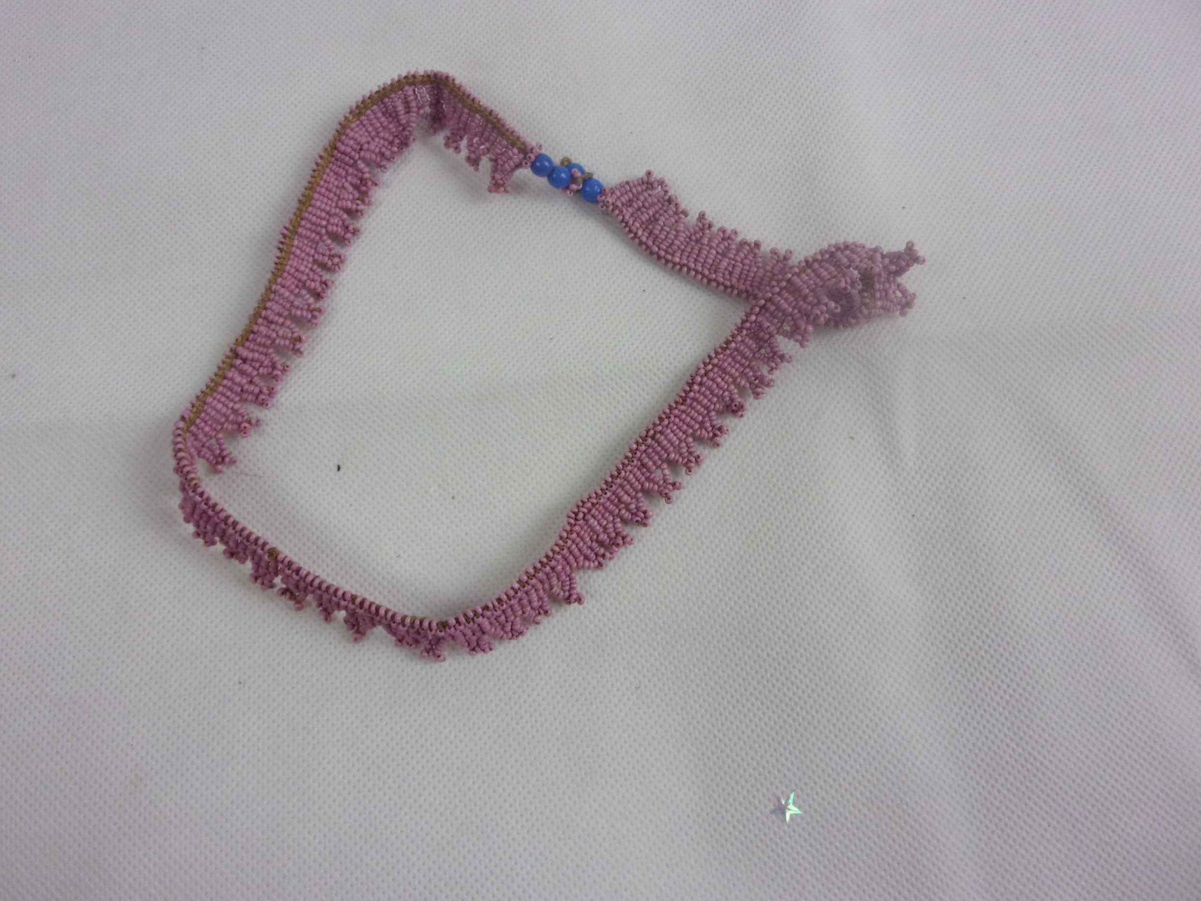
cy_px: 440
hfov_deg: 61.7
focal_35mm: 29
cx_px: 597
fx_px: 1006
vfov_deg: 48.2
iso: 436
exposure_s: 1/125
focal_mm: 5.1
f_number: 3.9
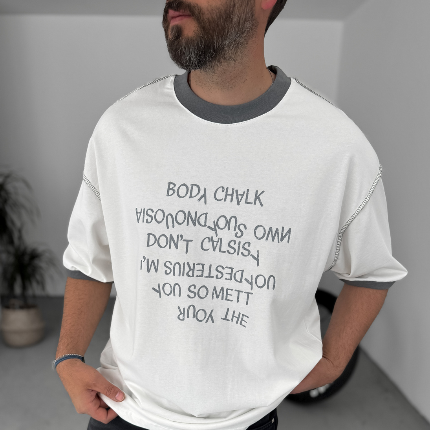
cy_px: 311
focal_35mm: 31
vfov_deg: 50.8
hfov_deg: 52.5
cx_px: 214
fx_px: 436
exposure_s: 1/120
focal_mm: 6.76
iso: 160
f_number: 1.8
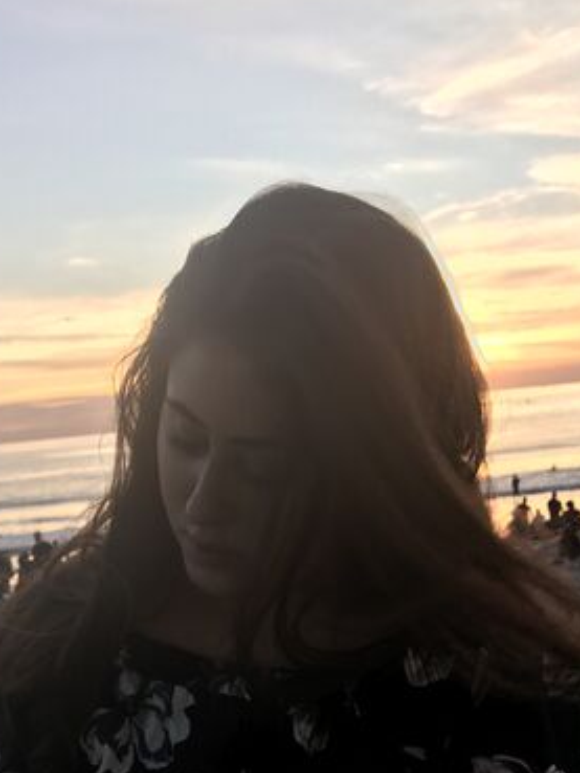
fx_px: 1072
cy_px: 605
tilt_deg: -7.0
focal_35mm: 48
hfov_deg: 30.1
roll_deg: +5.9
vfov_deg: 38.3
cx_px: 197
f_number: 1.8
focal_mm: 3.99
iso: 20
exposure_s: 1/257
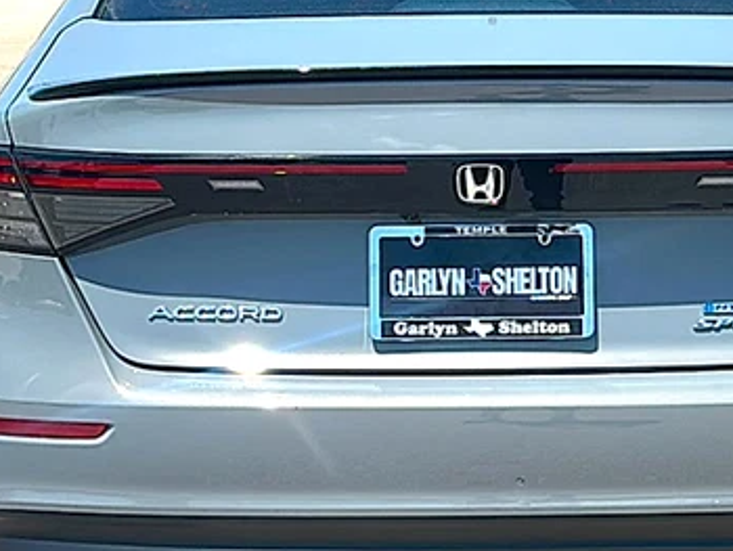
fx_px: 1610
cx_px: 526
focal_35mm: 76
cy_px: 263
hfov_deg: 25.4
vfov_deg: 19.4
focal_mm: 6.86
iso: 80
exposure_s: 1/5051
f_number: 1.78
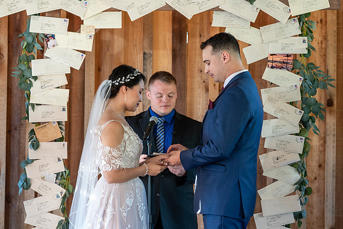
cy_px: 115
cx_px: 170
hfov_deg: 15.8
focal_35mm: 130
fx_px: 1239
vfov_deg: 10.6
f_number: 4
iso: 2000
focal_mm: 120
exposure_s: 1/200
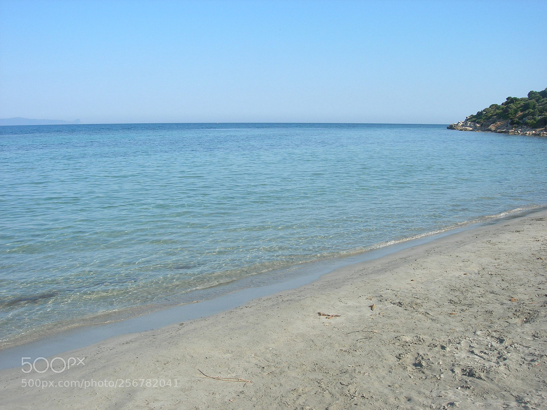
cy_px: 205
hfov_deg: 49.0
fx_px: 600
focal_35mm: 38
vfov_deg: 37.7
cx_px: 274
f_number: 4.8
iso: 64
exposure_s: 1/442
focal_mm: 7.8
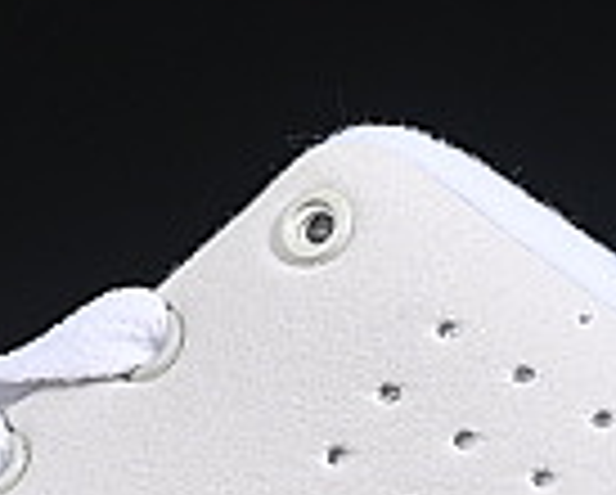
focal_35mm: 555
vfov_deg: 2.8
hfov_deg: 3.5
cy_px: 540
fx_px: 10133
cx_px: 184
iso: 160
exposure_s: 1/80
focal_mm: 50
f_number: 7.1
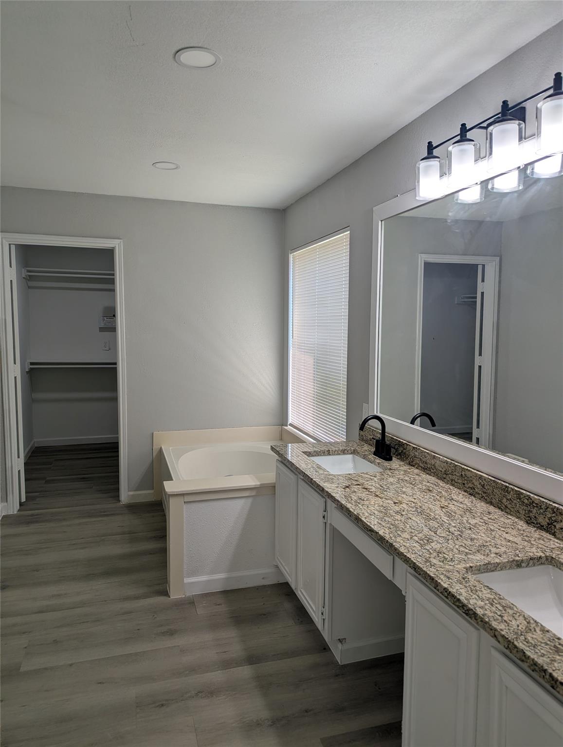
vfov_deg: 71.5
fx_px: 519
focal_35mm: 24
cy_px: 374
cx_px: 282
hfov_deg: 56.9
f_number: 1.85
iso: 47
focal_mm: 6.81
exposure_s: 1/275
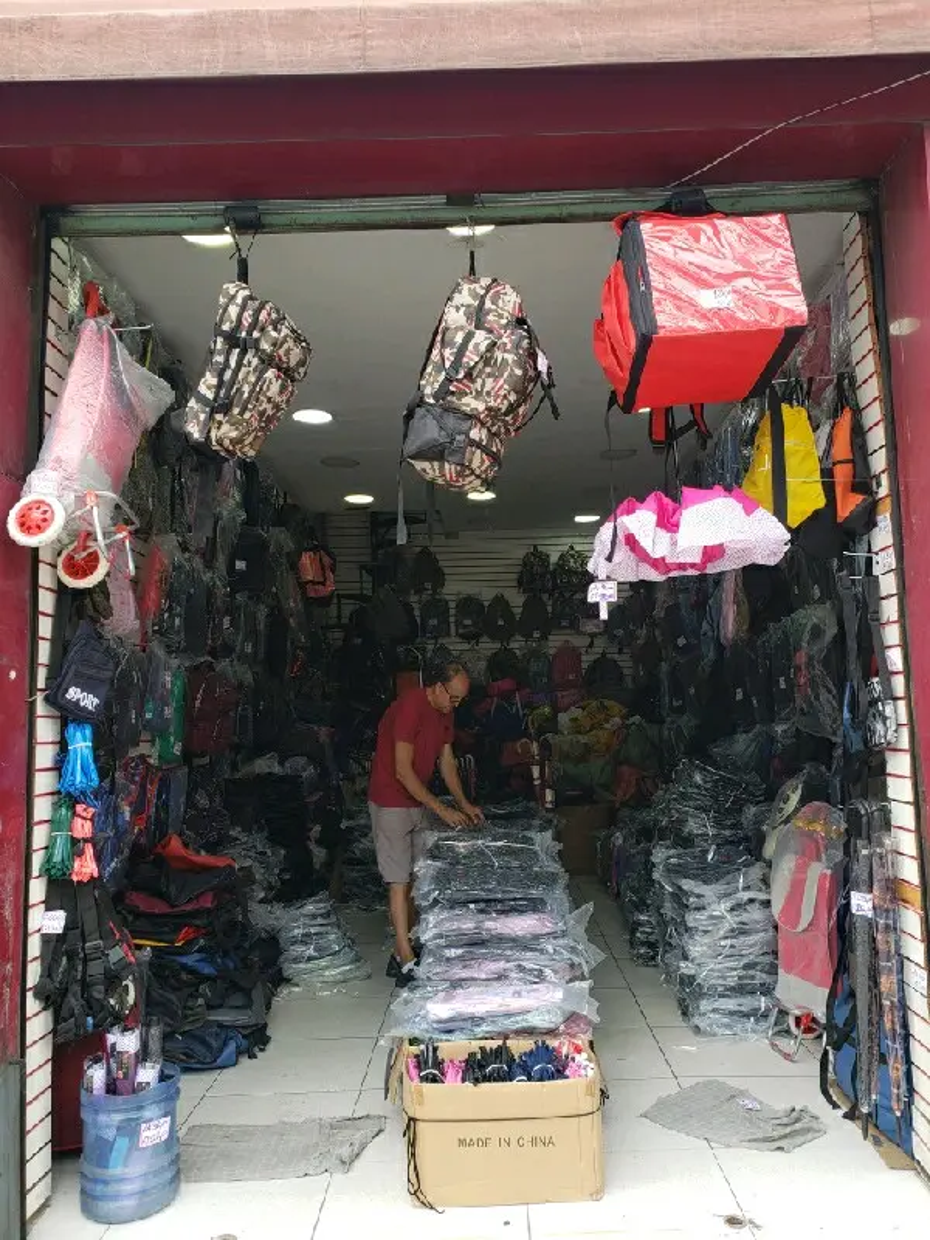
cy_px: 620
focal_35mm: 26
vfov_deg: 67.3
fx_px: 931
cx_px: 465
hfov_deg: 53.1
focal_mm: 4.3
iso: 50
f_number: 2.4
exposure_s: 1/149
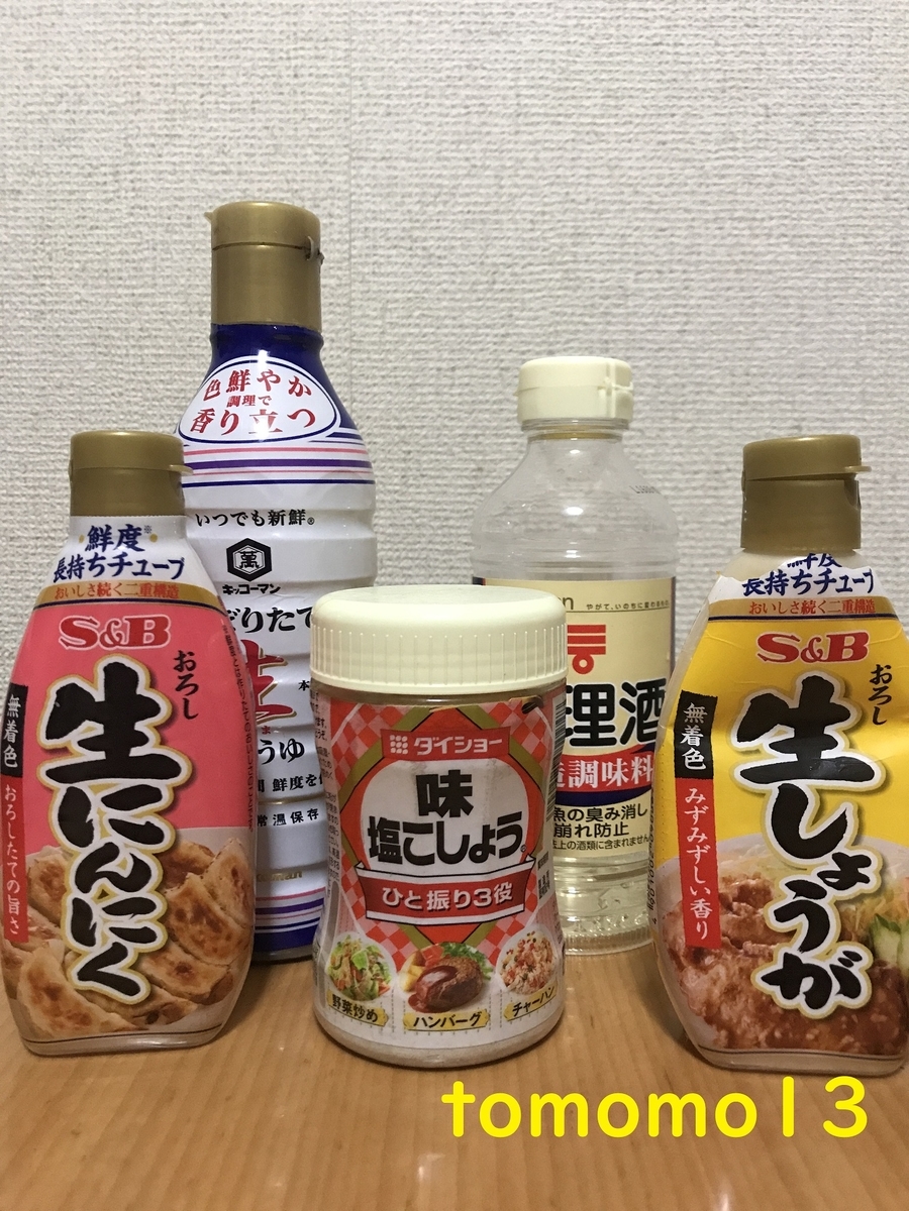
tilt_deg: -3.6
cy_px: 606
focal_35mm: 28
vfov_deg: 63.4
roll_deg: -0.3
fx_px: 980
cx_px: 454
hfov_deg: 49.7
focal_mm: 3.99
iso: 100
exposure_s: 1/15
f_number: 1.8
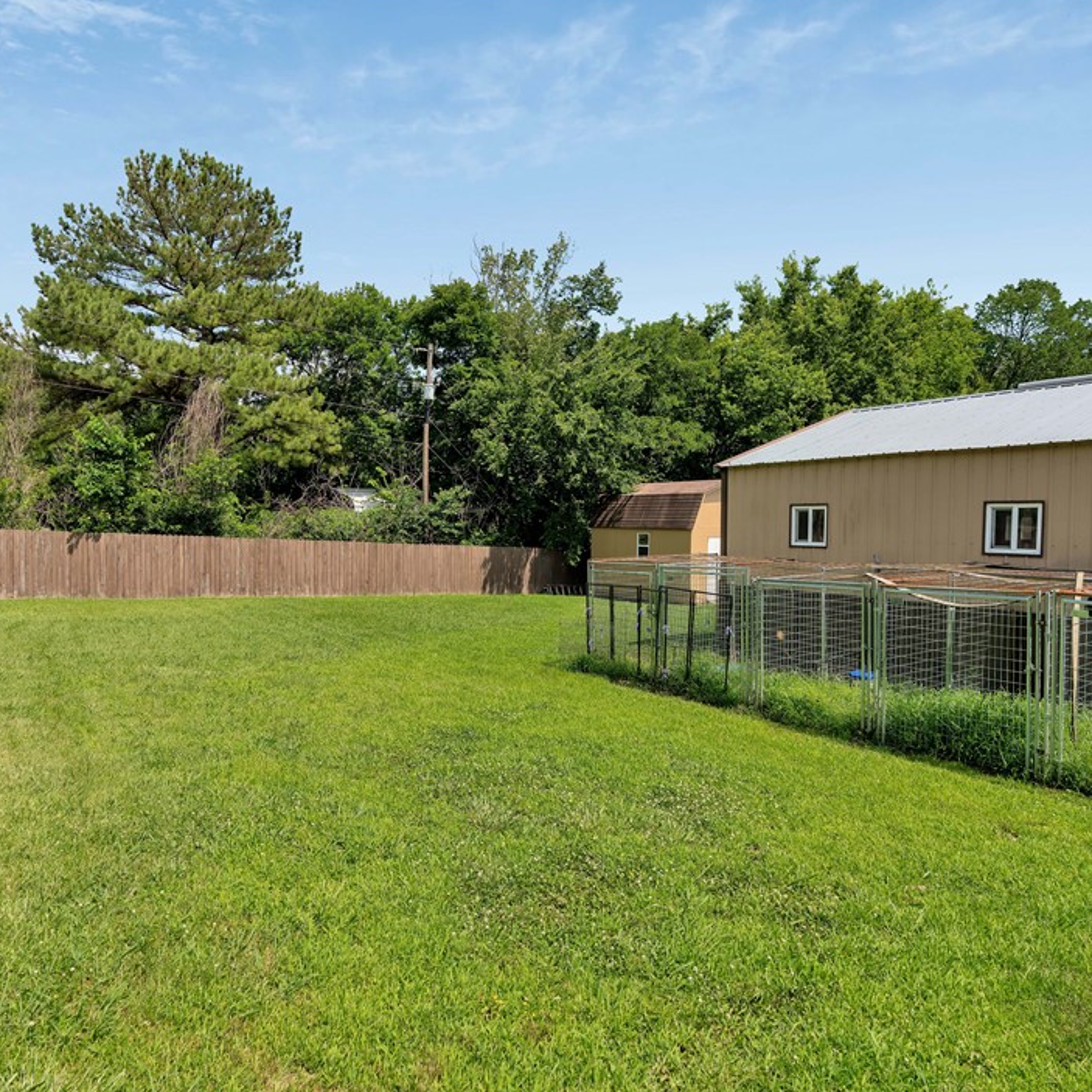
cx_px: 474
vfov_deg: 72.1
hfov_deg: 71.8
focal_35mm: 21
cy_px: 550
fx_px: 749
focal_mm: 16
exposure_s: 1/160
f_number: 7.1
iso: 100
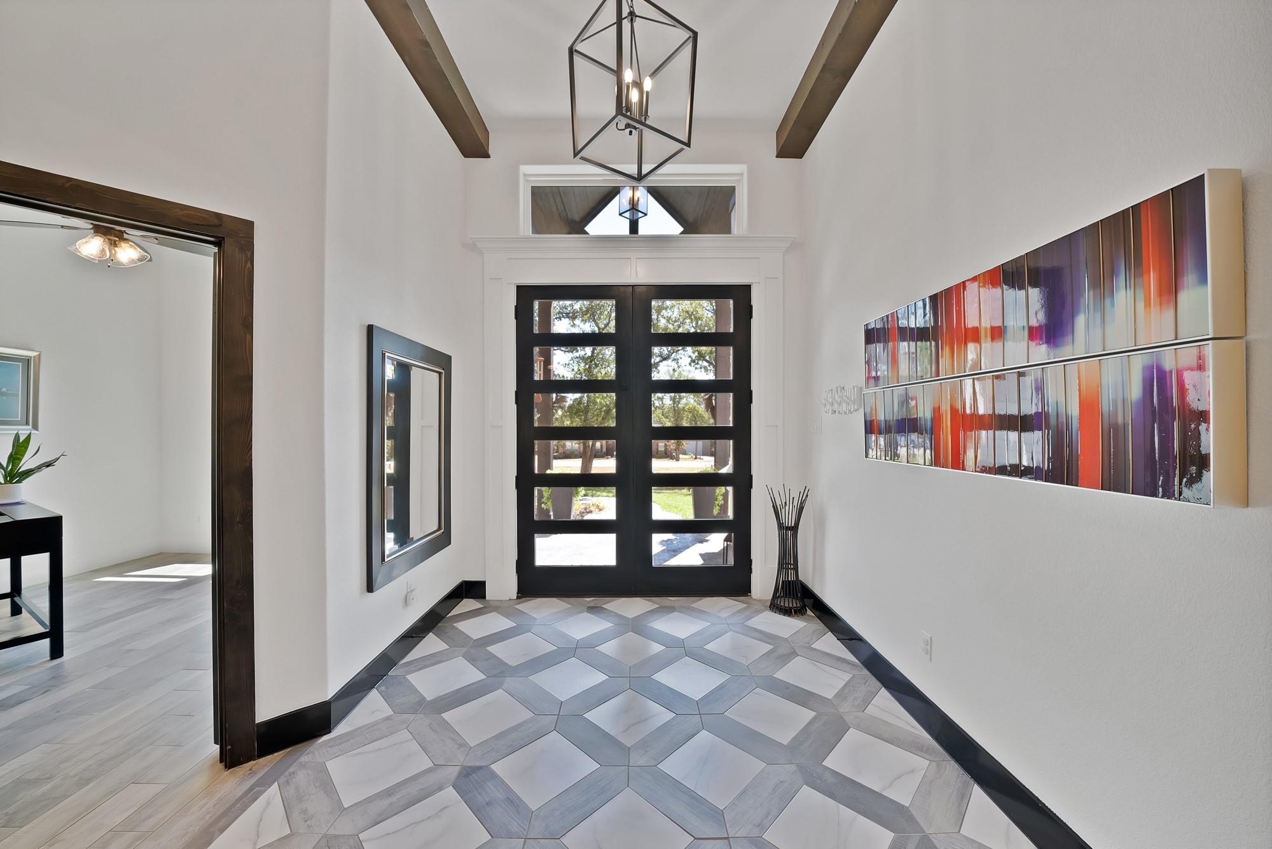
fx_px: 424
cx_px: 636
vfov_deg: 90.1
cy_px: 424
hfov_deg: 112.6
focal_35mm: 12
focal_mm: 12
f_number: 9
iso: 640
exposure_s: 1/4
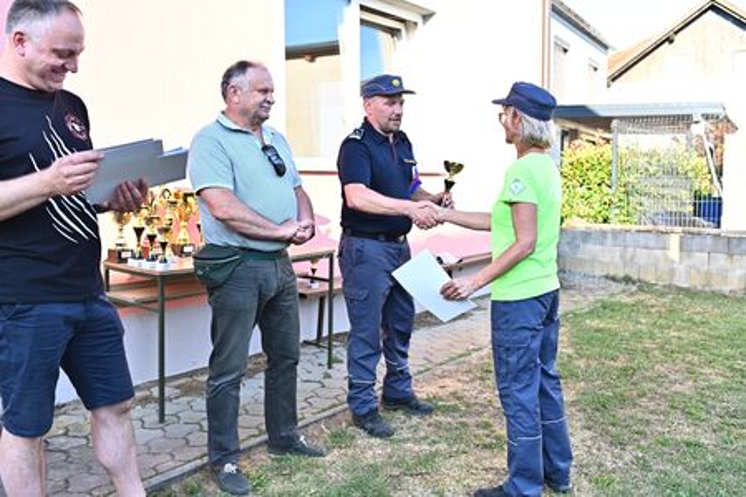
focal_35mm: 35
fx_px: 725
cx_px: 373
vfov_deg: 37.9
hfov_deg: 54.4
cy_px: 248
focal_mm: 35
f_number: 4
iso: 1600
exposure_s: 1/2500
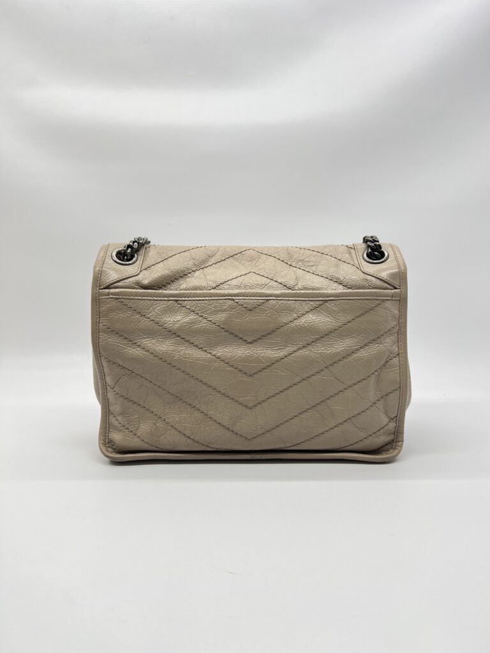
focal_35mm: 26
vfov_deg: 67.3
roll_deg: +0.0
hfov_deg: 53.1
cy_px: 326
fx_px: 491
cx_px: 245
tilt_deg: -8.0
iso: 32
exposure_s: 1/128
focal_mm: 5.7
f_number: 1.5
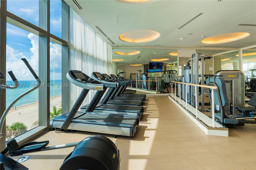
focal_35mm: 16
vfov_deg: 72.0
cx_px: 128
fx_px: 117
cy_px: 85
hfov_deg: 95.0
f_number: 6.3
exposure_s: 1/320
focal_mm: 11
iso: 320
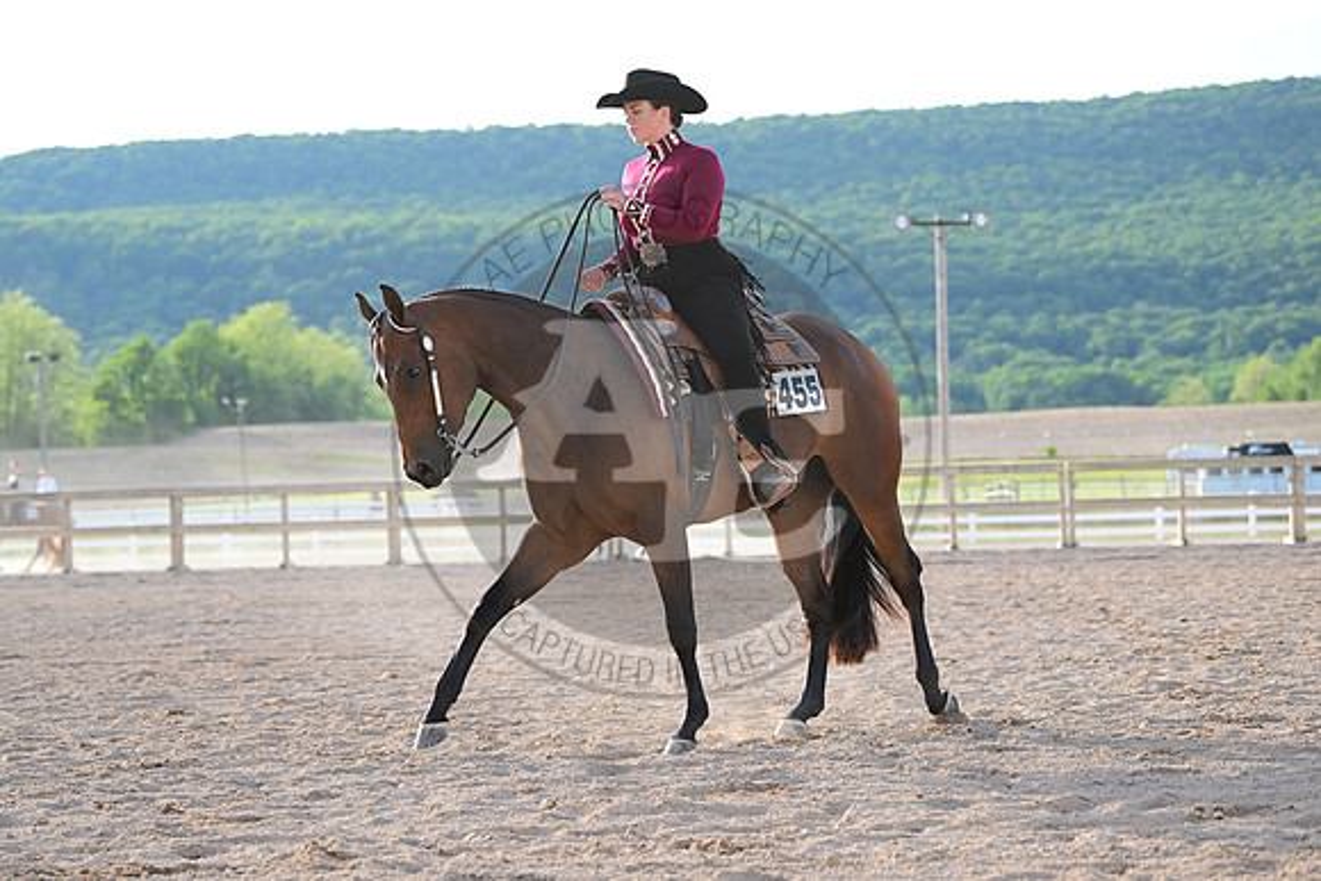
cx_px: 660
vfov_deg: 14.4
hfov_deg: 21.5
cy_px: 440
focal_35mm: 95
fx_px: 3487
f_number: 4.5
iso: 1000
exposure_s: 1/2000
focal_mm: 95
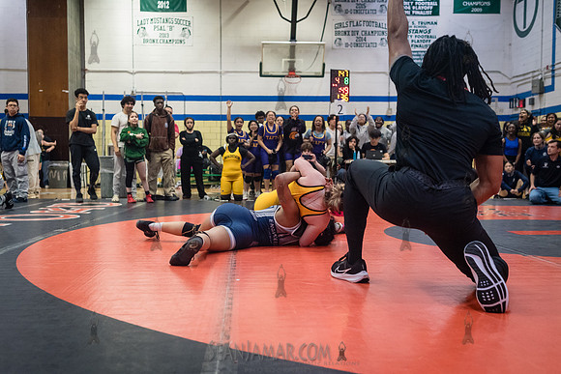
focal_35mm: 41
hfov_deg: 47.8
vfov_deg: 32.9
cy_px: 204
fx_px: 633
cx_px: 270
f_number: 3.2
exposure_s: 1/400
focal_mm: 35
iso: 5000
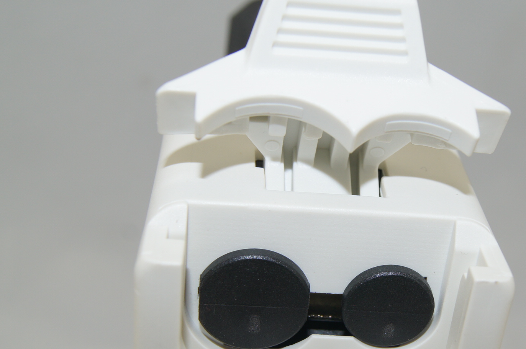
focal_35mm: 65
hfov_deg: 30.7
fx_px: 949
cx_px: 357
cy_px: 218
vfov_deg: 20.8
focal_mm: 26
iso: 200
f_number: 7.1
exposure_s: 1/160
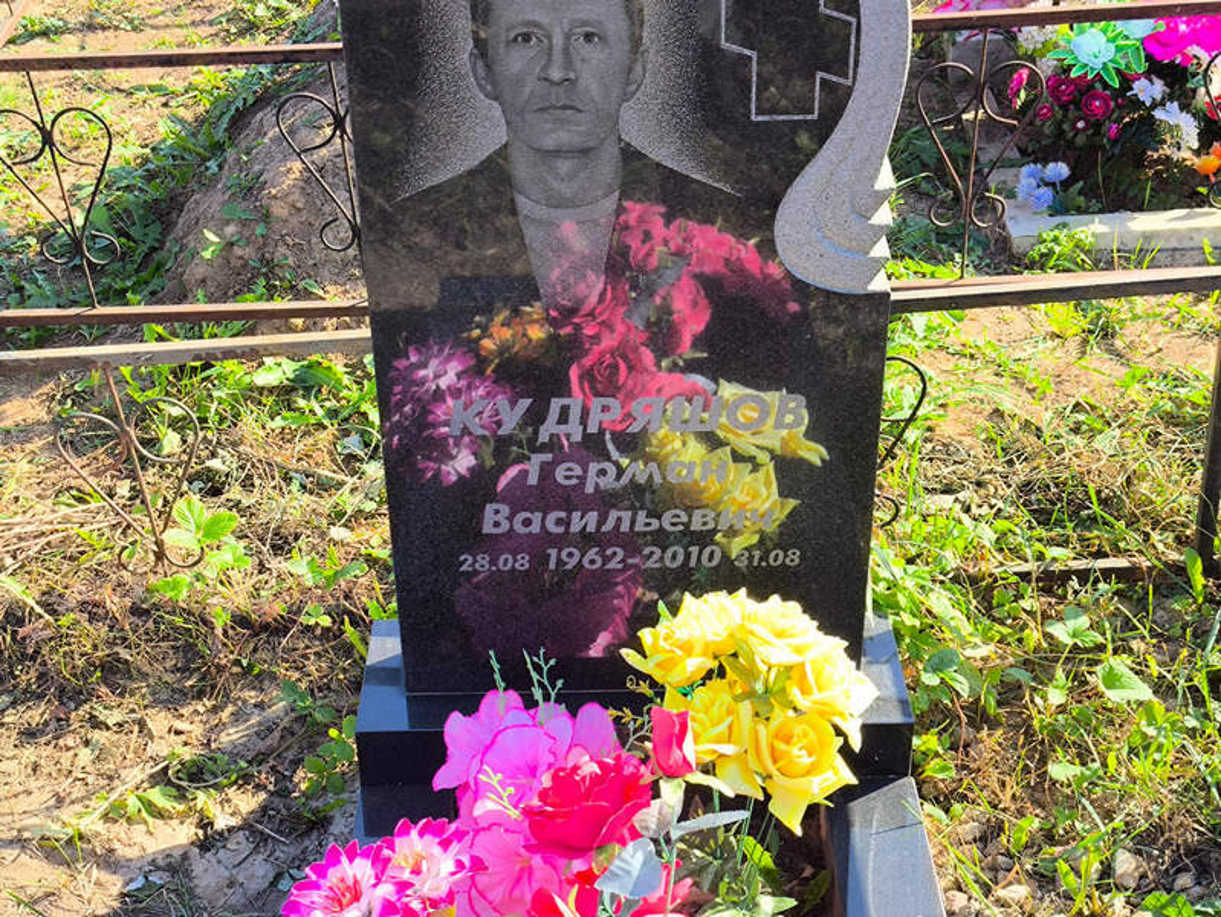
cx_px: 610
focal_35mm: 50
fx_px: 1764
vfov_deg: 29.1
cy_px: 458
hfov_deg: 38.2
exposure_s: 1/477
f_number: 1.7
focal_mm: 4.71
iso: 50
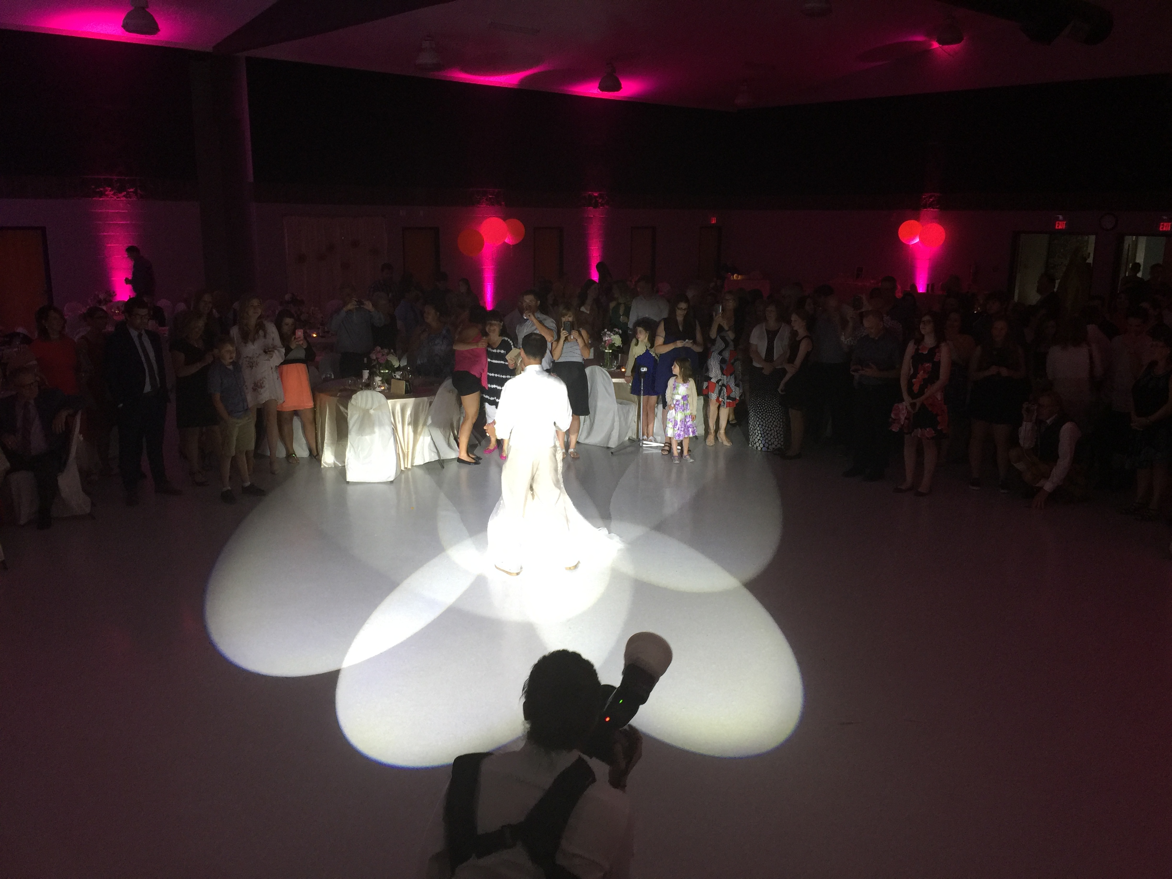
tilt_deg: -13.4
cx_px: 586
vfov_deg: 48.2
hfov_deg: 61.7
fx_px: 982
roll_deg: -0.7
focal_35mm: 29
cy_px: 440
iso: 50
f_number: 2.2
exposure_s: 1/15
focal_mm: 4.15
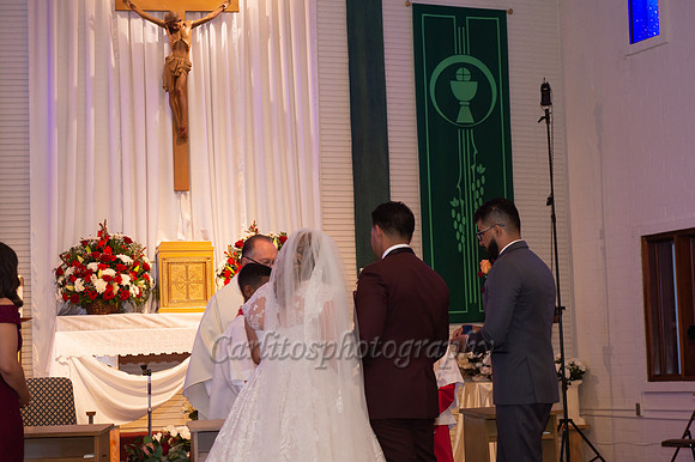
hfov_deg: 26.5
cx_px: 376
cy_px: 252
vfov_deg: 17.8
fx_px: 1475
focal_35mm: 76
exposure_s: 1/60
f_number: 4.5
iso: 1250
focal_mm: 70
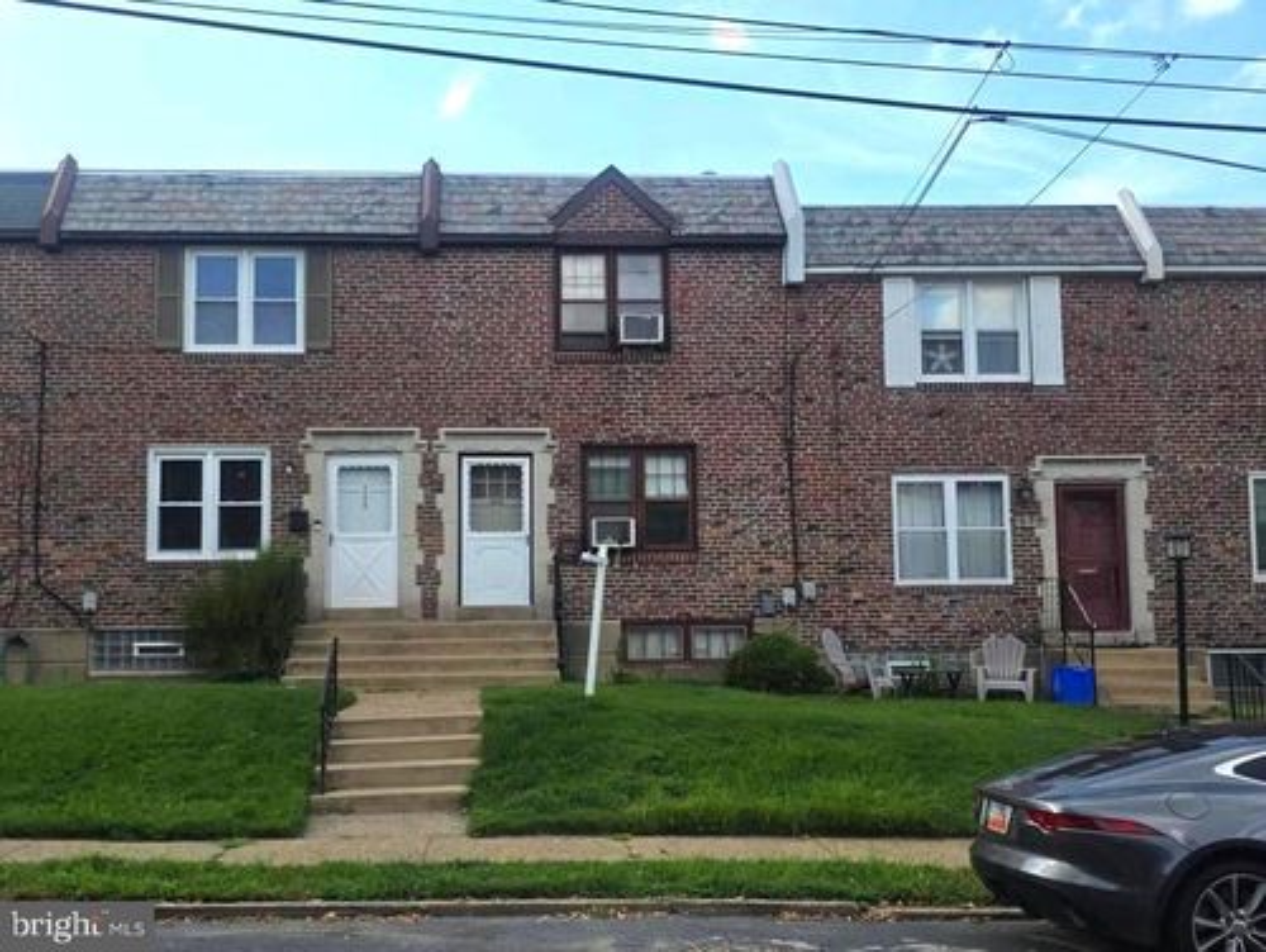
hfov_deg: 73.9
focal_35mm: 23
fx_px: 842
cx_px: 633
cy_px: 476
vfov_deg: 59.0
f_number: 1.7
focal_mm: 6.3
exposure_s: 1/2805
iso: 80
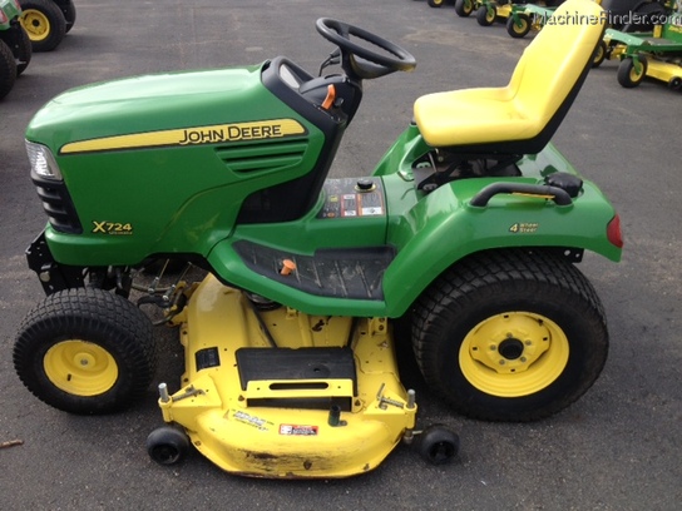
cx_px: 341
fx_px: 690
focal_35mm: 35
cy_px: 256
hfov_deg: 52.6
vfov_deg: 40.7
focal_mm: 4.28
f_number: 2.4
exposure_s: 1/575
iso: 50
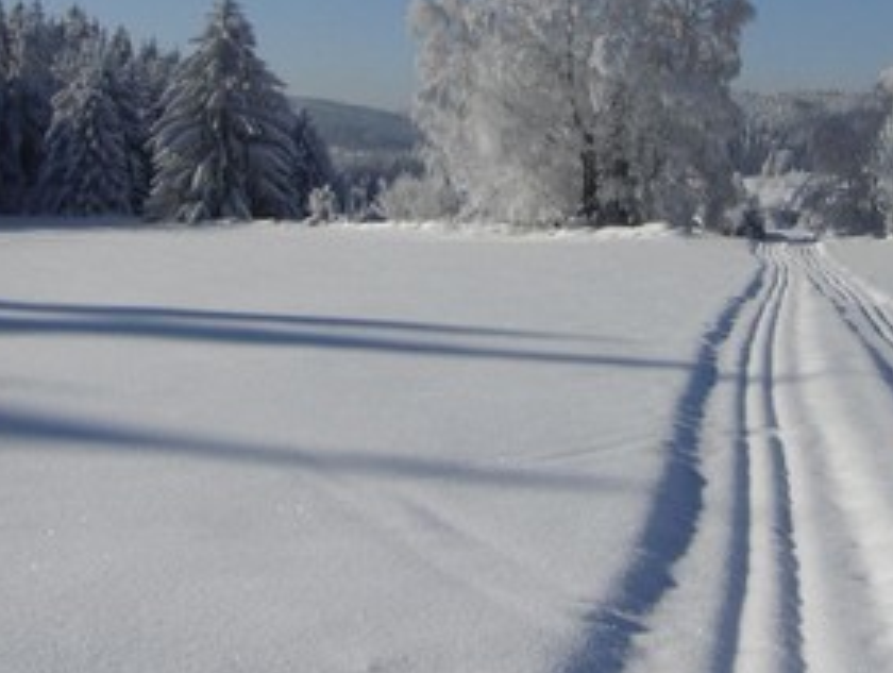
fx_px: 1576
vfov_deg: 23.9
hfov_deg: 31.3
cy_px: 172
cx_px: 625
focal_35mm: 61
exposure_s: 1/250
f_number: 9.2
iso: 50
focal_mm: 6.3
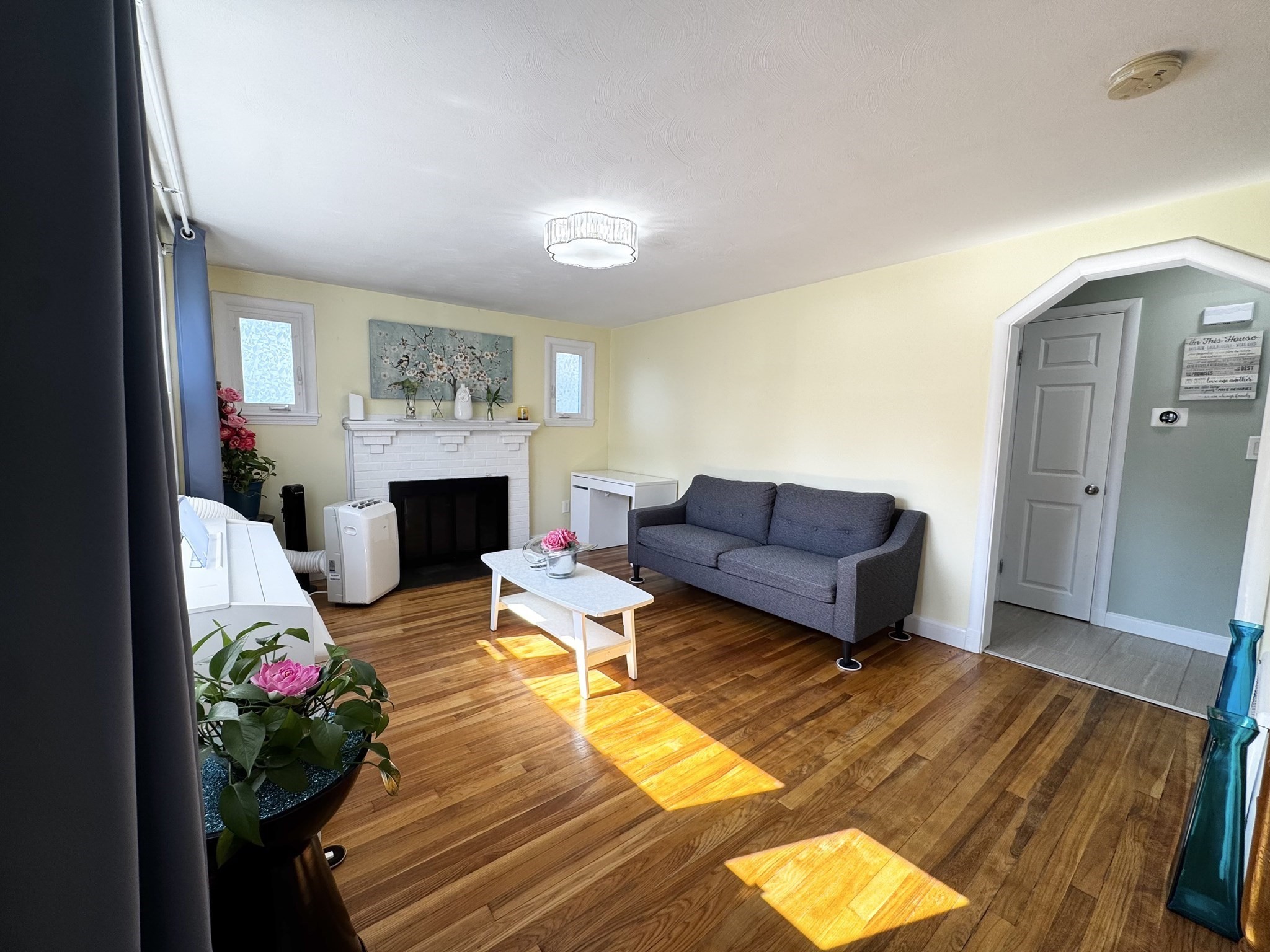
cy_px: 476
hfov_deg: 102.1
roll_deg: -1.0
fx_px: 514
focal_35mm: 14
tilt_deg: -6.1
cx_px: 635
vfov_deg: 85.7
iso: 50
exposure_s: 1/120
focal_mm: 2.22
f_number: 2.2
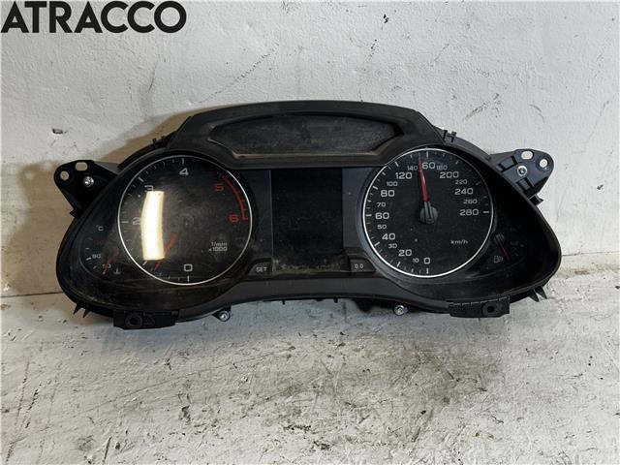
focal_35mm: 48
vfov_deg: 30.3
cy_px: 232
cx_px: 310
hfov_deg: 39.7
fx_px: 860
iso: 80
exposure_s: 1/100
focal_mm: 6.86
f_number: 1.78
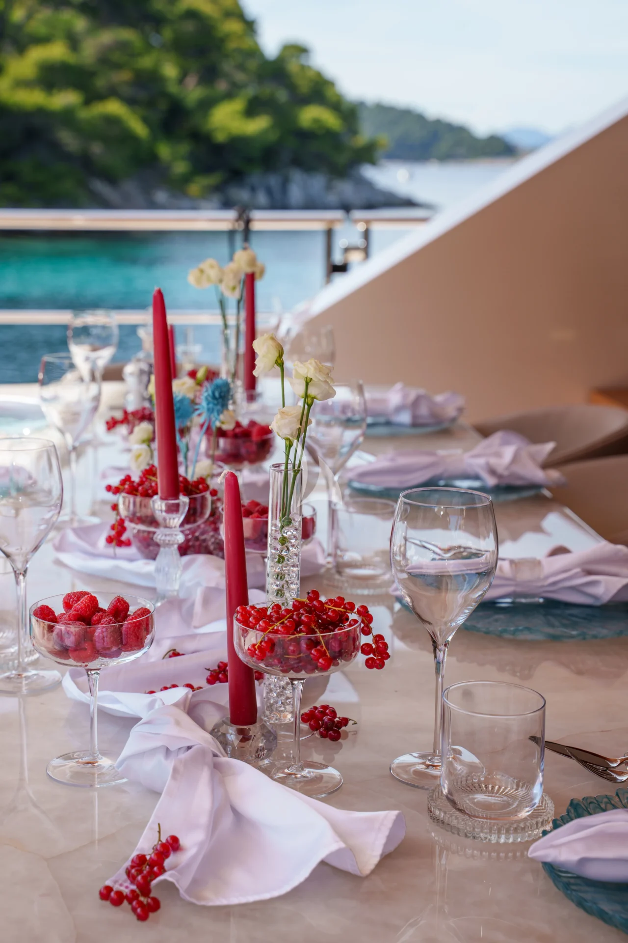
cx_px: 314
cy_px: 472
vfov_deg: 35.6
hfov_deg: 24.2
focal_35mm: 56
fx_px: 1465
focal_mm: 56
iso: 100
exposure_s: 1/250
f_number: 5.6
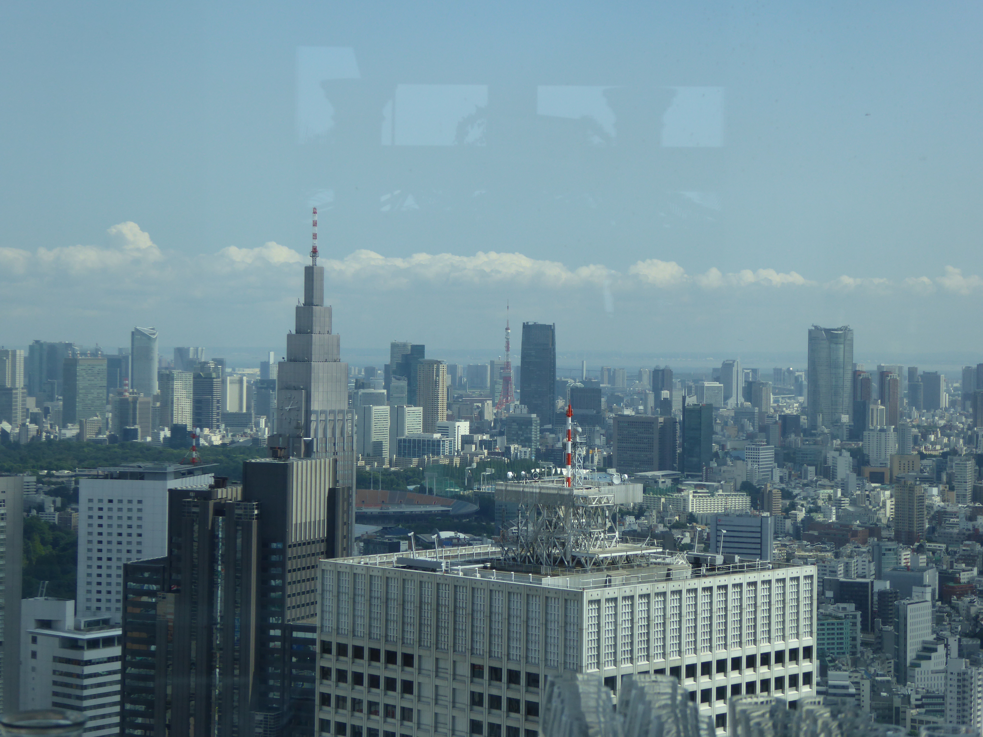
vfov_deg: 18.7
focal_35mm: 79
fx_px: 2243
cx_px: 492
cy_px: 368
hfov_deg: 24.7
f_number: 4.6
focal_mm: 13.2
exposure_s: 1/500
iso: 100
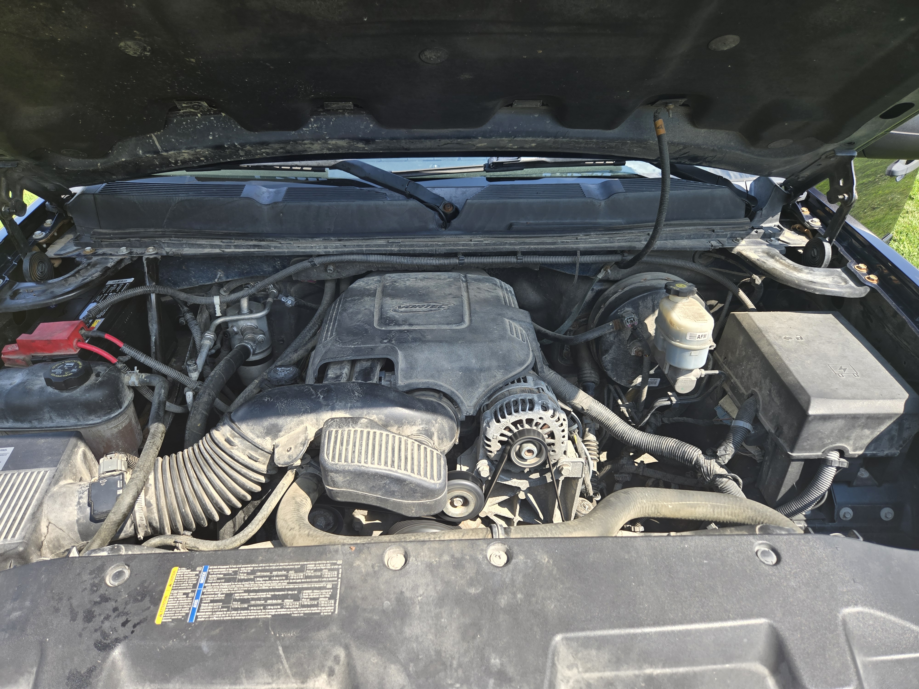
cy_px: 344
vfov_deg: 58.9
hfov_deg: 73.9
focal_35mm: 23
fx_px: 611
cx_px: 460
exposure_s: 1/382
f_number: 1.8
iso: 25
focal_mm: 5.4
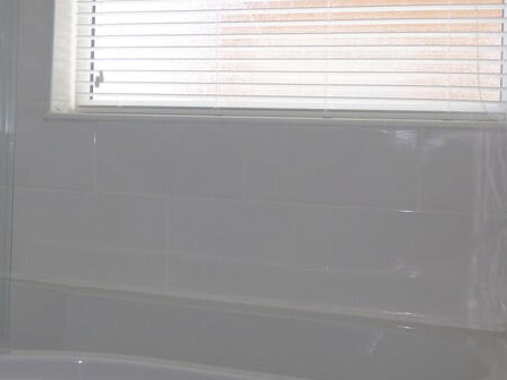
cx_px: -11
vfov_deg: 26.4
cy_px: 119
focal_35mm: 55
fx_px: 805
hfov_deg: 32.0
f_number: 3.3
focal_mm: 4.3
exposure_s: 1/80
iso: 100
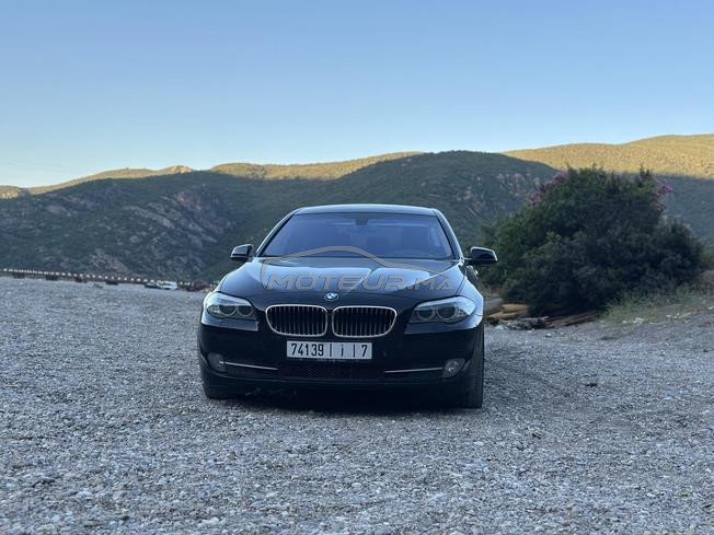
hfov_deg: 39.7
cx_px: 357
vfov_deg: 30.3
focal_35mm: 48
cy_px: 268
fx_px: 990
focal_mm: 6.86
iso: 80
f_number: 1.78
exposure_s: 1/751
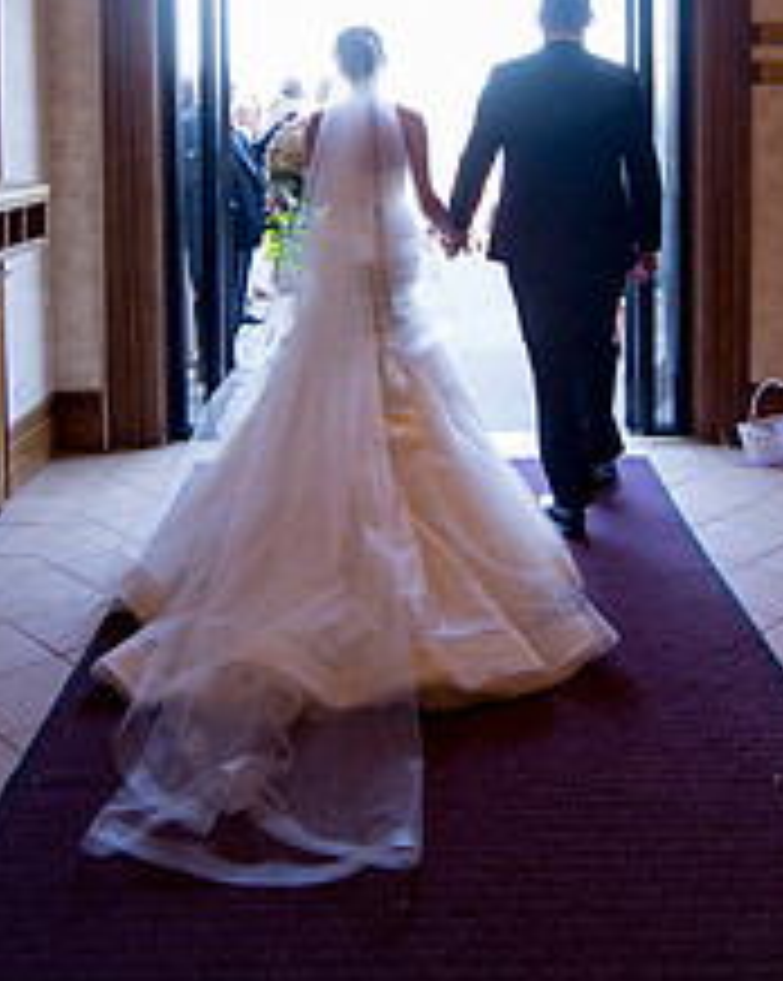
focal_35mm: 42
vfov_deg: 41.5
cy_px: 166
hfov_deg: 35.6
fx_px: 1218
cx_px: 435
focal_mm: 14
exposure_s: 1/320
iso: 1000
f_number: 2.8
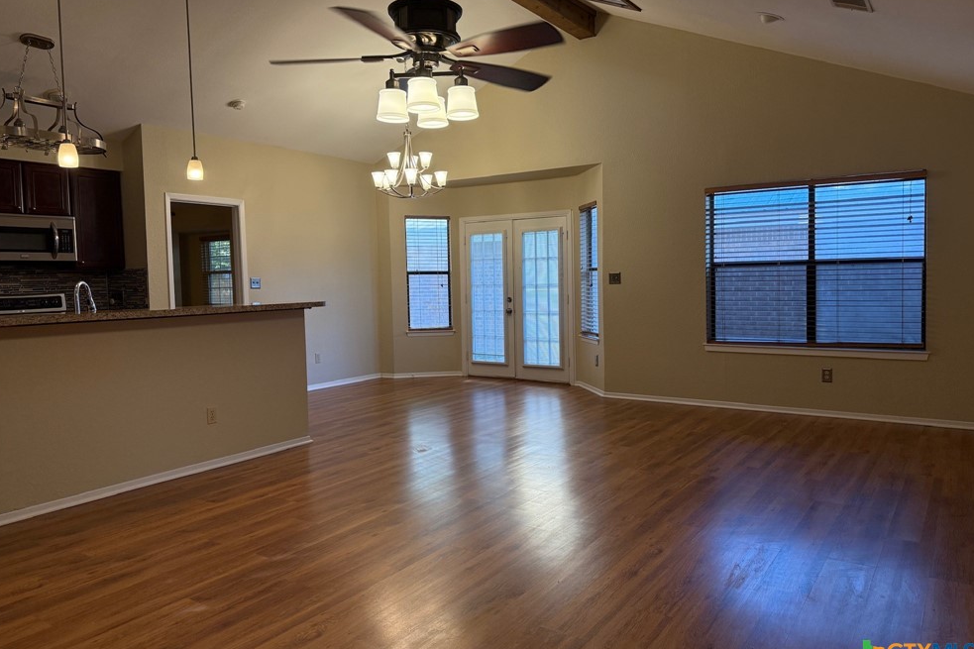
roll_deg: +1.3
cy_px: 308
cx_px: 492
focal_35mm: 26
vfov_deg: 49.5
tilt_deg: -1.4
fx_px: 703
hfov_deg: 69.4
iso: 200
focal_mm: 6.76
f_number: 1.78
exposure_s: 1/175
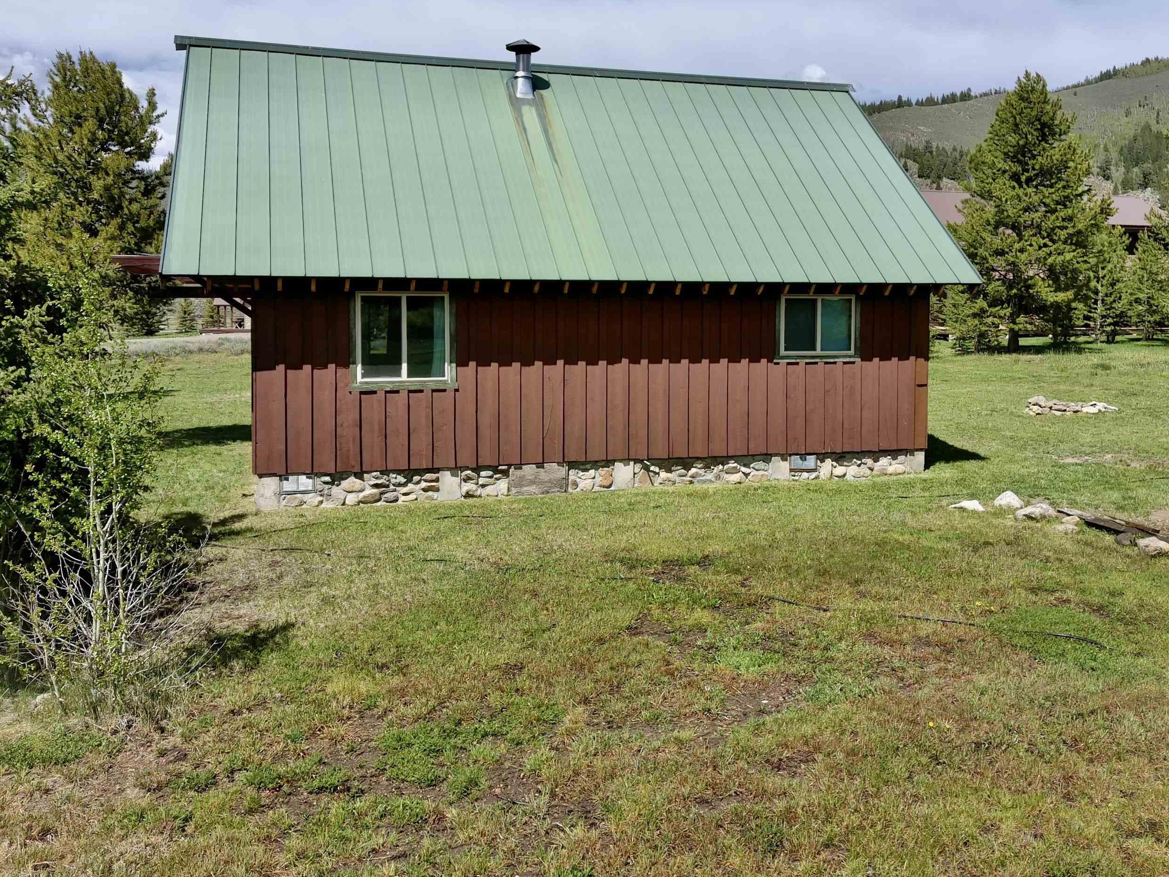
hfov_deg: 56.8
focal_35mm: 32
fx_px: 1081
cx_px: 601
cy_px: 355
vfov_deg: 44.0
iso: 100
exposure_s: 1/1250
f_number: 1.8
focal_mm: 4.74
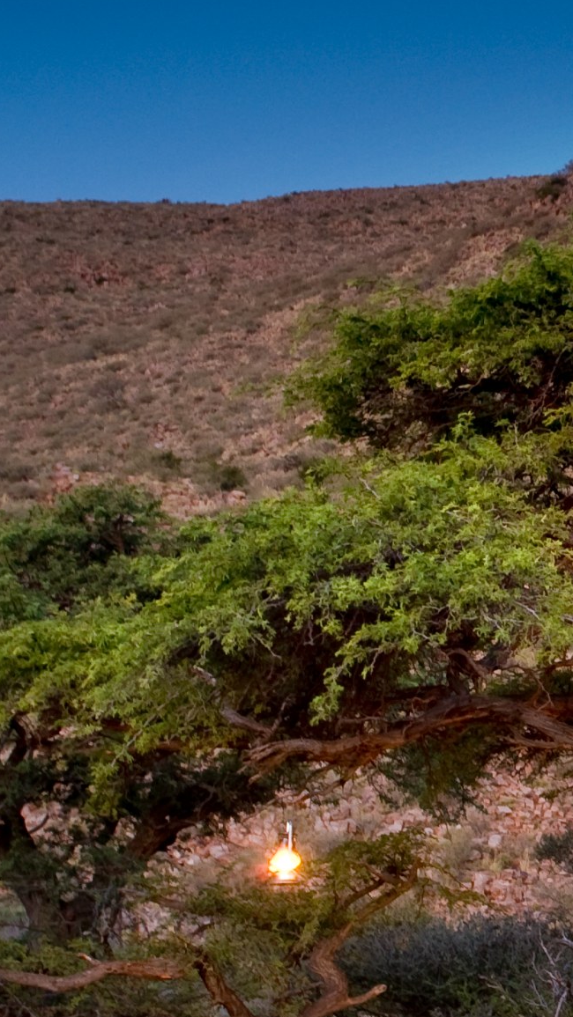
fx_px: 2997
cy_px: 421
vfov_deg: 19.3
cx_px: 1439
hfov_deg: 9.5
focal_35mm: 111
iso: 200
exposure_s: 10
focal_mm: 35
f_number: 8
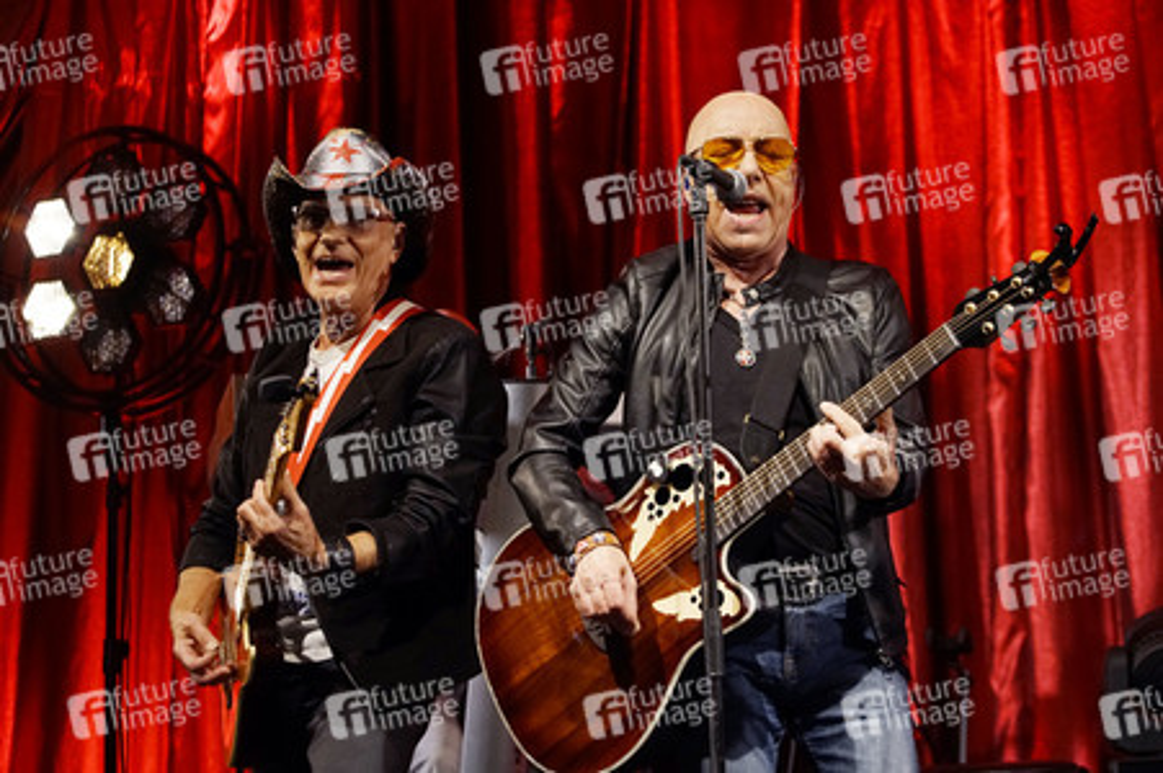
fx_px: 2260
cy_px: 386
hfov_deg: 28.9
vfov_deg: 19.4
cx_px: 582
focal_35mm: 70
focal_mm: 70
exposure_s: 1/160
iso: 3200
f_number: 4.5
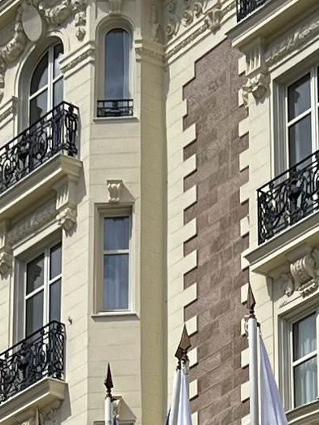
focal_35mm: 199
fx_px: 2446
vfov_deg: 9.7
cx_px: 243
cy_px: 596
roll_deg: -0.4
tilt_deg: +24.0
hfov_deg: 7.5
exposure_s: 1/5319
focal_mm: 5.7
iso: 50
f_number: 1.5
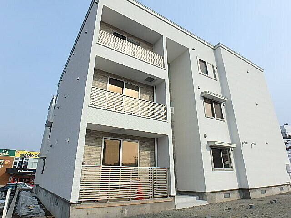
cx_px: 146
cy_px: 109
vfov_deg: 63.4
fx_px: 177
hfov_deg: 79.0
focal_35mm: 21
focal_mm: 3.7
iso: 125
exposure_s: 1/500
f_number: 6
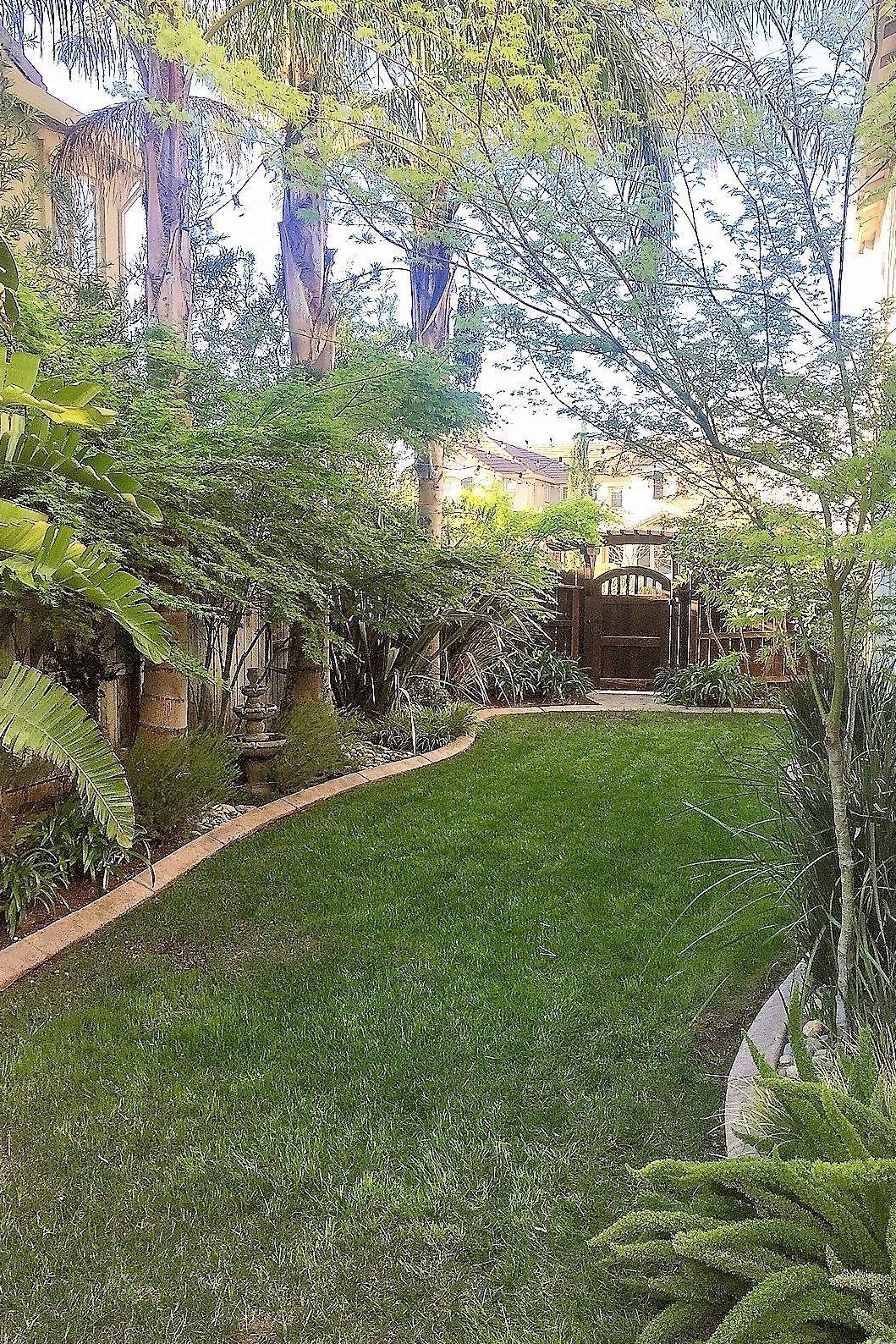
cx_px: 431
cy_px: 665
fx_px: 1157
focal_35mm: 31
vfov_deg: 60.3
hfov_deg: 42.3
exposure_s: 1/207
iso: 32
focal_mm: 4.15
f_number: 2.2
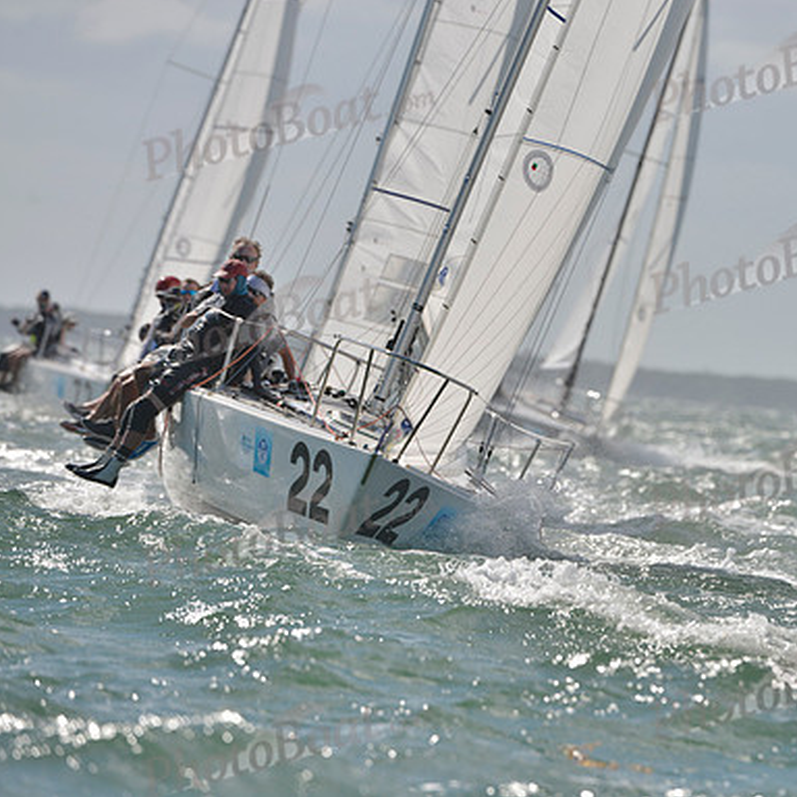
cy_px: 397
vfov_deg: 3.8
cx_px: 544
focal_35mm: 462
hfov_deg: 3.8
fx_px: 12035
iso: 280
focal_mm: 360
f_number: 7.1
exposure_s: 1/2000
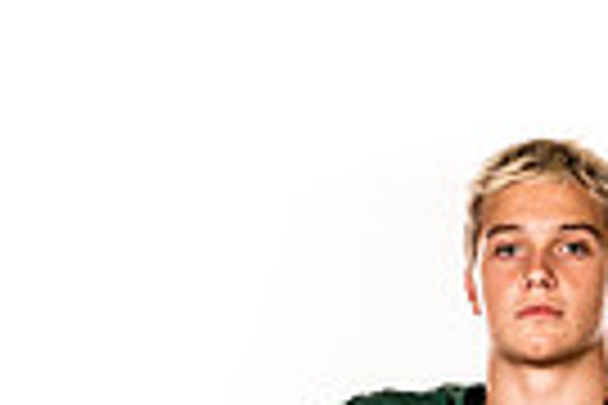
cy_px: 990
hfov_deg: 11.1
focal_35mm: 184
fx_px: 3107
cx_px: 500
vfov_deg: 7.0
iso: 800
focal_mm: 55
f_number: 8
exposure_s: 1/400
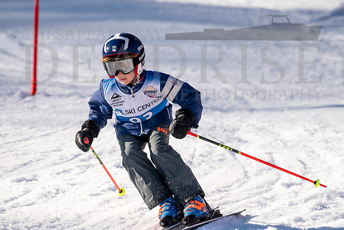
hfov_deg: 3.1
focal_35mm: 655
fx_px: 6258
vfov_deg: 2.1
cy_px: 96
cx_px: 201
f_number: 8
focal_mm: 560
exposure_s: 1/3200
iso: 640
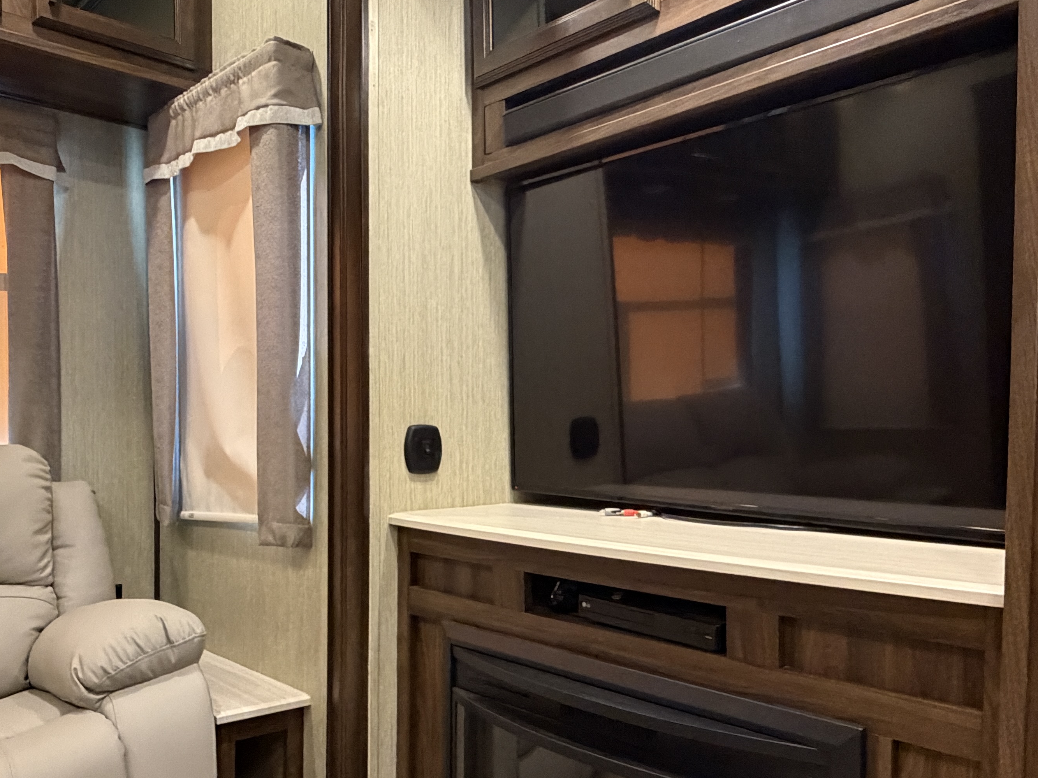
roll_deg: -0.1
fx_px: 900
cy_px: 467
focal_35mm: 30
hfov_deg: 59.9
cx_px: 554
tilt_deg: -0.9
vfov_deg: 46.5
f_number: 2.2
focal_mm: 2.22
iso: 800
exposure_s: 1/60
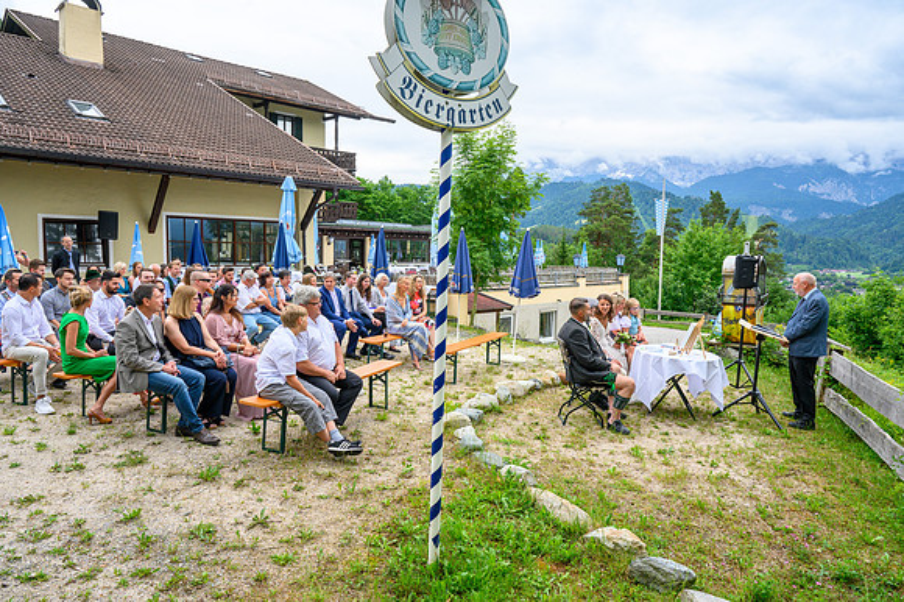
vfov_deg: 53.1
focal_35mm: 24
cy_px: 301
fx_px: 602
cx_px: 452
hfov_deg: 73.8
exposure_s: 1/320
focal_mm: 24
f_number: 9
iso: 250
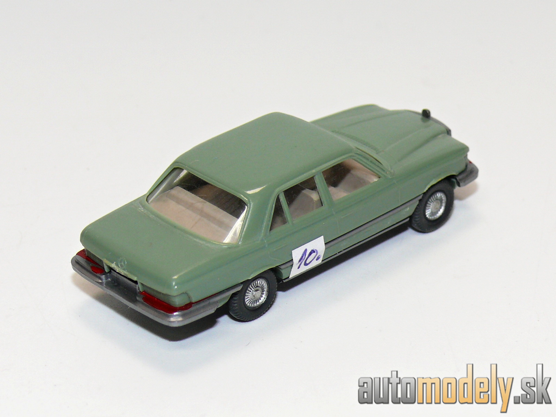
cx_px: 278
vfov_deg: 11.0
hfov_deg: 14.6
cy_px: 208
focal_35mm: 135
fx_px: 2168
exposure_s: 1/30
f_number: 4
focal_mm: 16.1
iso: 100
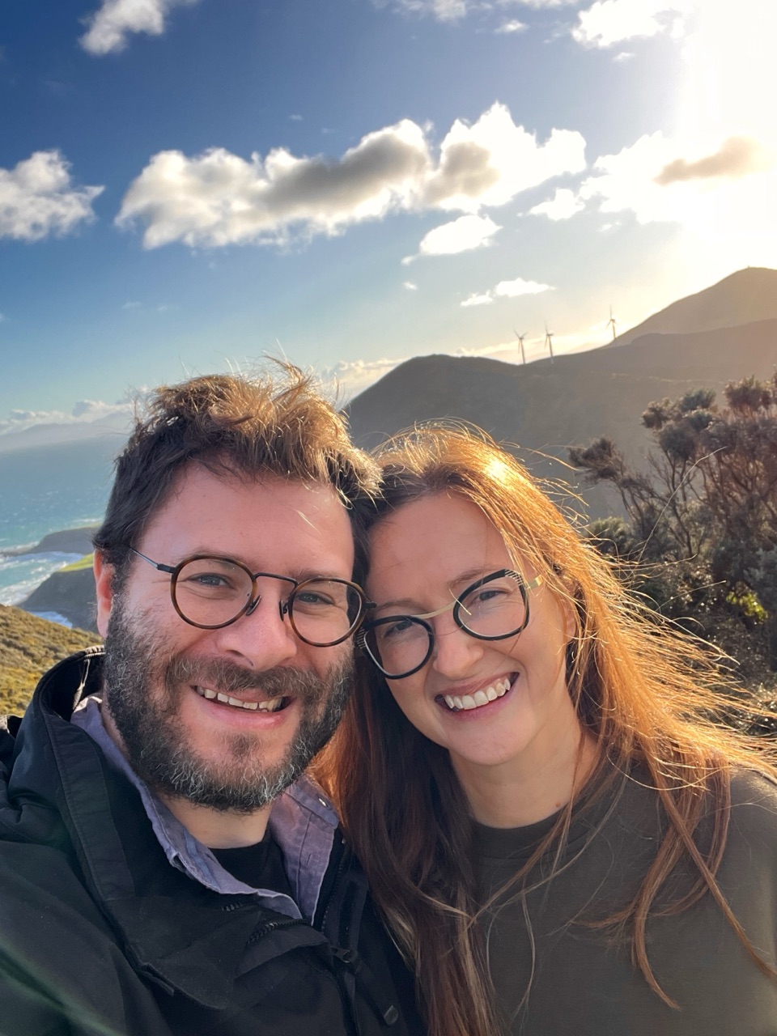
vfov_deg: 60.0
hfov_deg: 46.8
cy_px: 518
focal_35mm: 30
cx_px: 388
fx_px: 898
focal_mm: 2.71
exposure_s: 1/349
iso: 32
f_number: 2.2
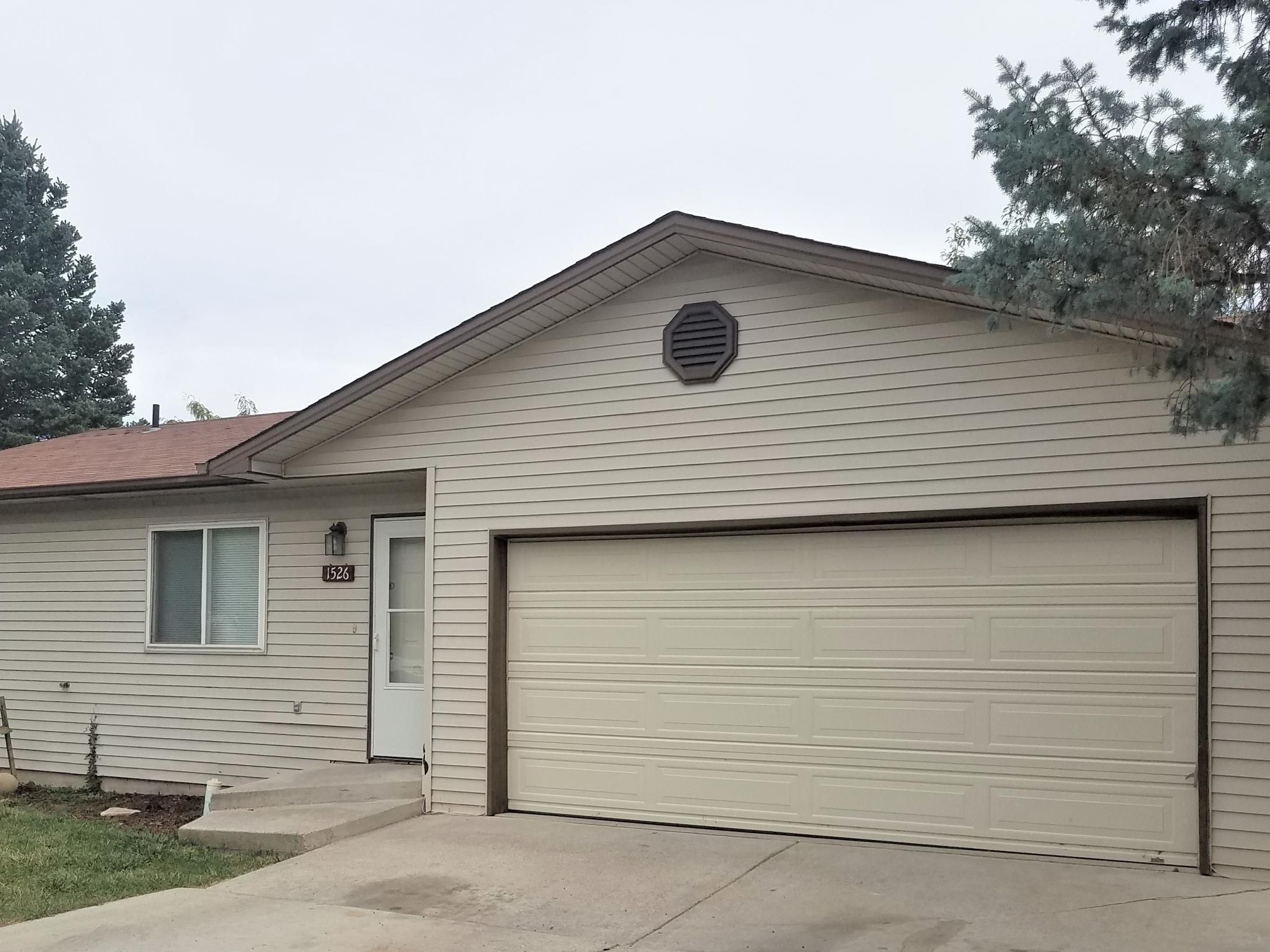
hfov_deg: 51.3
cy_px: 528
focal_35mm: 36
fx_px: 1321
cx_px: 573
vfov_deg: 39.6
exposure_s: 1/3232
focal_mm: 4.2
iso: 50
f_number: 1.7
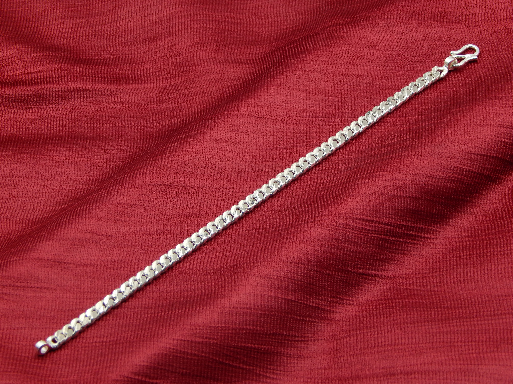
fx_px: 2090
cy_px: 192
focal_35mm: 141
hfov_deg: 14.0
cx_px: 256
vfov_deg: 10.5
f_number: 4.9
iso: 125
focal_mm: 25.3
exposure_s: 1/60
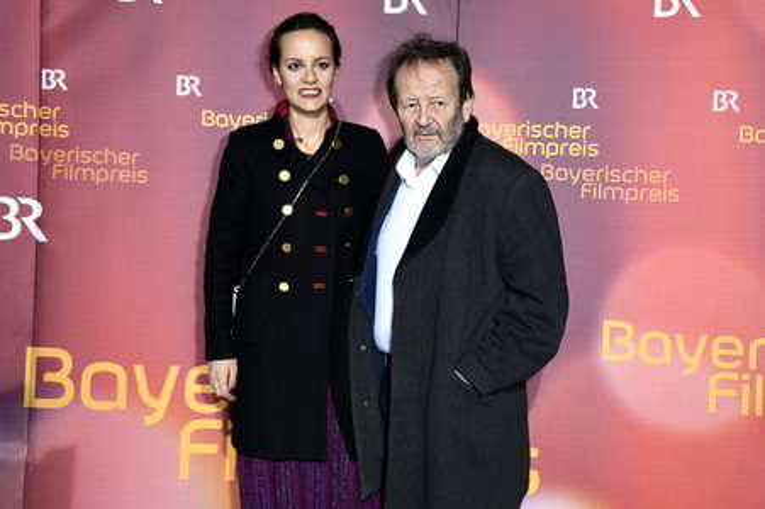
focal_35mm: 55
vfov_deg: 24.6
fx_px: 1168
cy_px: 254
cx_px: 382
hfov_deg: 36.3
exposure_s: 1/125
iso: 500
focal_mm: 55
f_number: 6.3
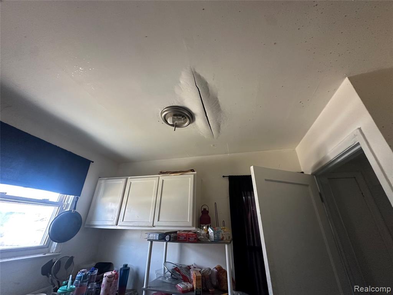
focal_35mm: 14
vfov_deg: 85.7
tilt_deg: +26.4
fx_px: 159
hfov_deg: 102.1
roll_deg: -0.2
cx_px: 196
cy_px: 148
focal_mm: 2.22
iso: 400
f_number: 2.2
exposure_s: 1/60
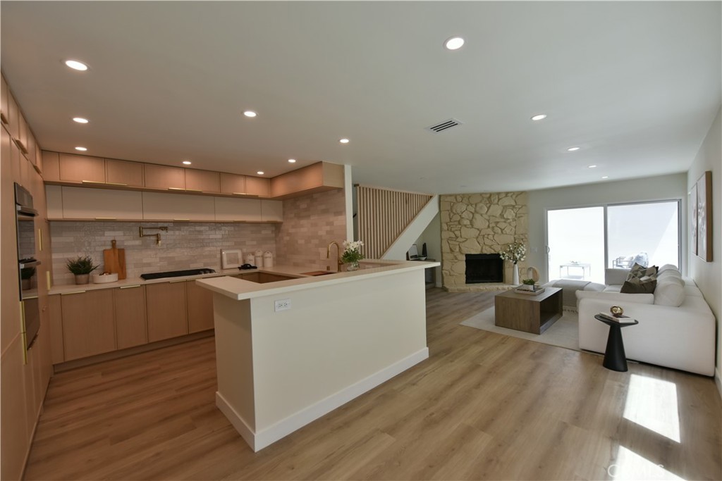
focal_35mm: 14
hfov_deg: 104.2
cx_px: 361
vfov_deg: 81.2
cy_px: 240
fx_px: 281
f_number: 5
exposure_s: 1/400
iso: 800
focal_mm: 14
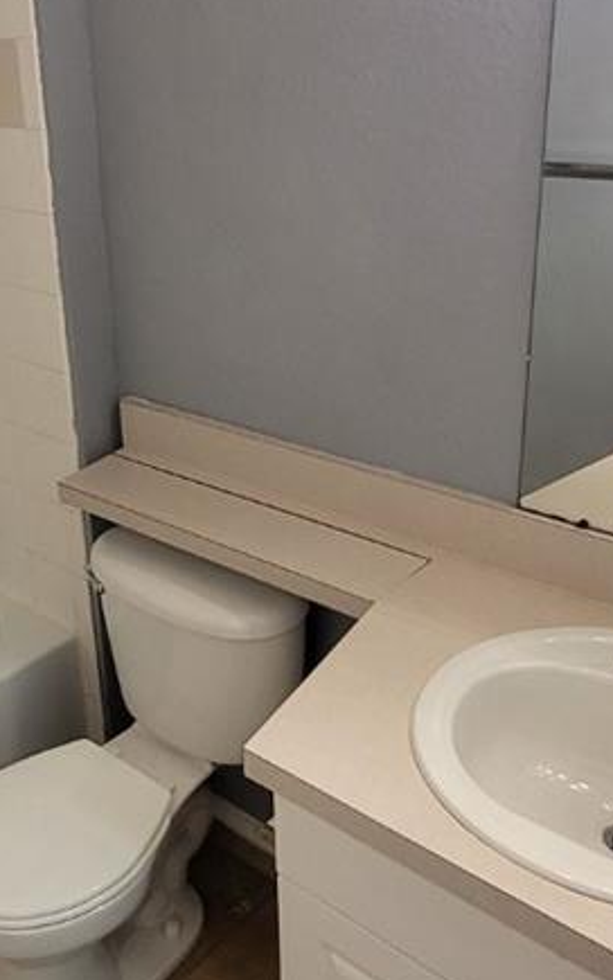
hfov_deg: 32.8
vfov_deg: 51.4
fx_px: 1015
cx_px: 142
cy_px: 435
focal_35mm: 38
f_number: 2.2
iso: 250
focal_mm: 1.74
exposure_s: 1/60
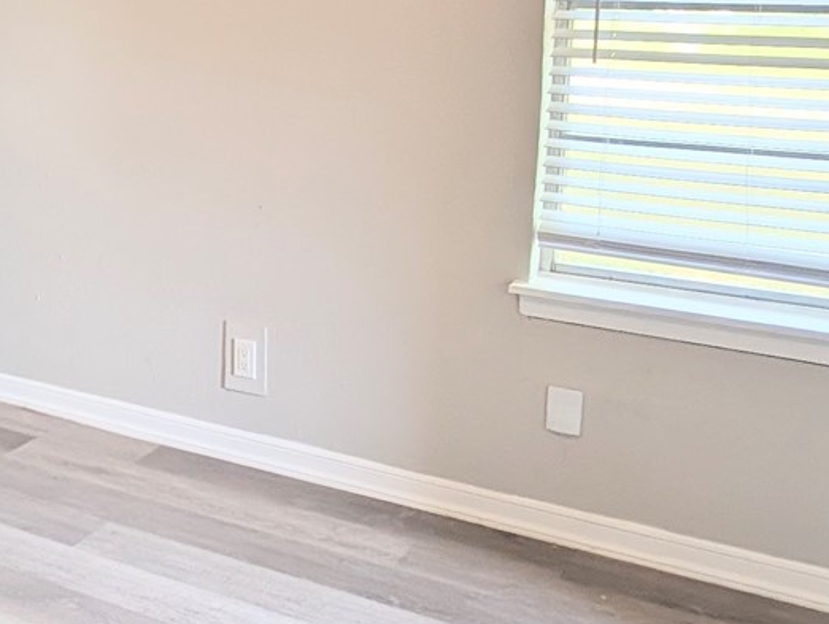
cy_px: 152
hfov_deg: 37.1
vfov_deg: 30.4
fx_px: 1127
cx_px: 42
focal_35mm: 47
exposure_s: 1/30
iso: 60
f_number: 1.7
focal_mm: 2.02
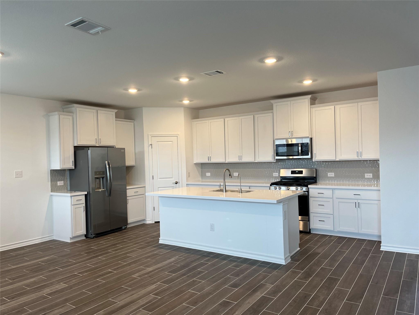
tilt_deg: -0.3
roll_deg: +1.9
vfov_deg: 53.1
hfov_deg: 67.3
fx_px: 315
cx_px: 210
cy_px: 158
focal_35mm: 26
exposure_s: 1/120
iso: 64
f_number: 1.6
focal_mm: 5.1
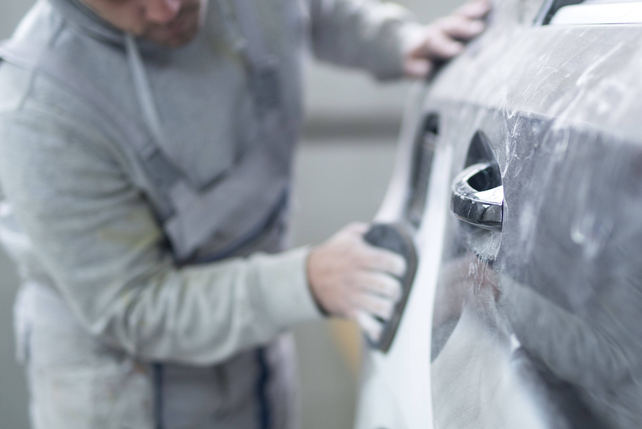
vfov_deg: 14.9
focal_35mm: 92
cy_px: 208
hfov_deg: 22.0
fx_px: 1641
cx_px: 457
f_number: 1.6
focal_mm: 50
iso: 500
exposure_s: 1/250
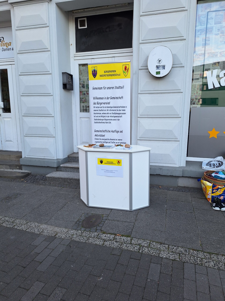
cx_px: 112
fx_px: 199
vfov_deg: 73.9
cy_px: 150
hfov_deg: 58.9
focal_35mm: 23
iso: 40
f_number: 1.8
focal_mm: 5.54
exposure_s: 1/147
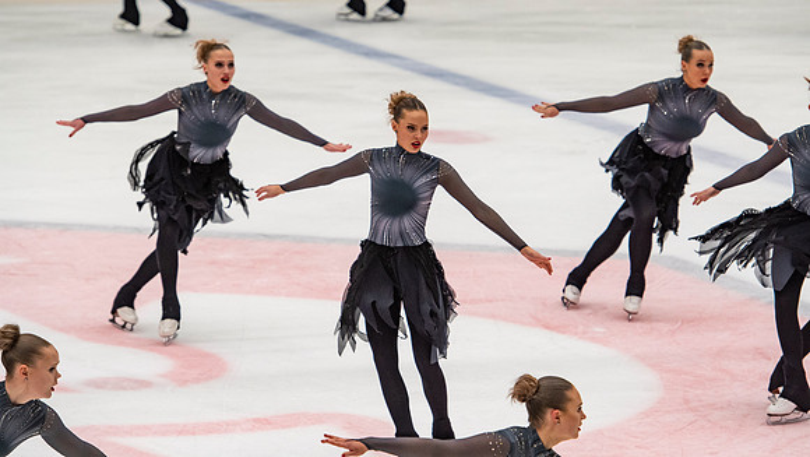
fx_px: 5400
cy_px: 187
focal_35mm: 251
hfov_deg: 8.6
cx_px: 405
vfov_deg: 4.8
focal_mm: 160
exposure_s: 1/500
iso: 800
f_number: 4
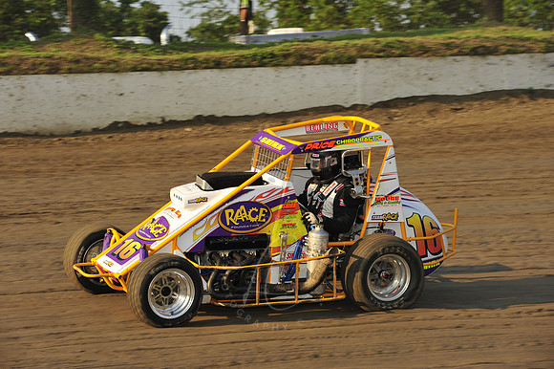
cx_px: 277
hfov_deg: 13.3
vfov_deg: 8.8
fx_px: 2384
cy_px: 184
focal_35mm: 155
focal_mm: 155
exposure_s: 1/320
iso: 400
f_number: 11
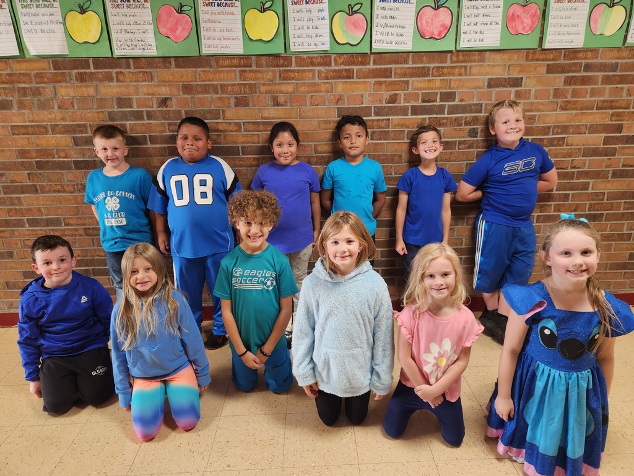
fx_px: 421
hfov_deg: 73.9
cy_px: 238
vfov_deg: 58.9
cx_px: 317
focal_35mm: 23
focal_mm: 5.4
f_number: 1.8
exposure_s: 1/120
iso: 200
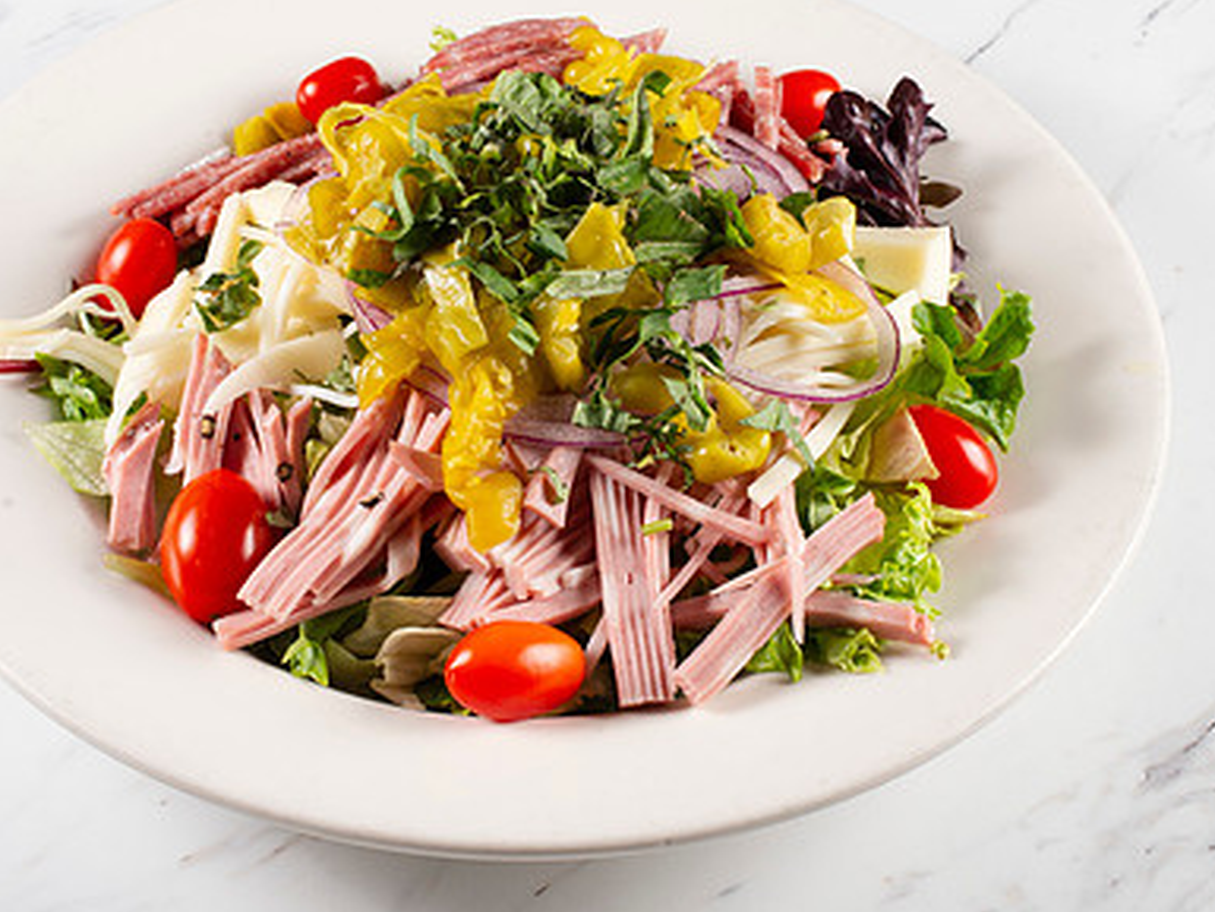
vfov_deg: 15.7
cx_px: 540
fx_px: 3300
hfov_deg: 20.9
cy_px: 391
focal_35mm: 94
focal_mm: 50
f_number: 11
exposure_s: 1/200
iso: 200
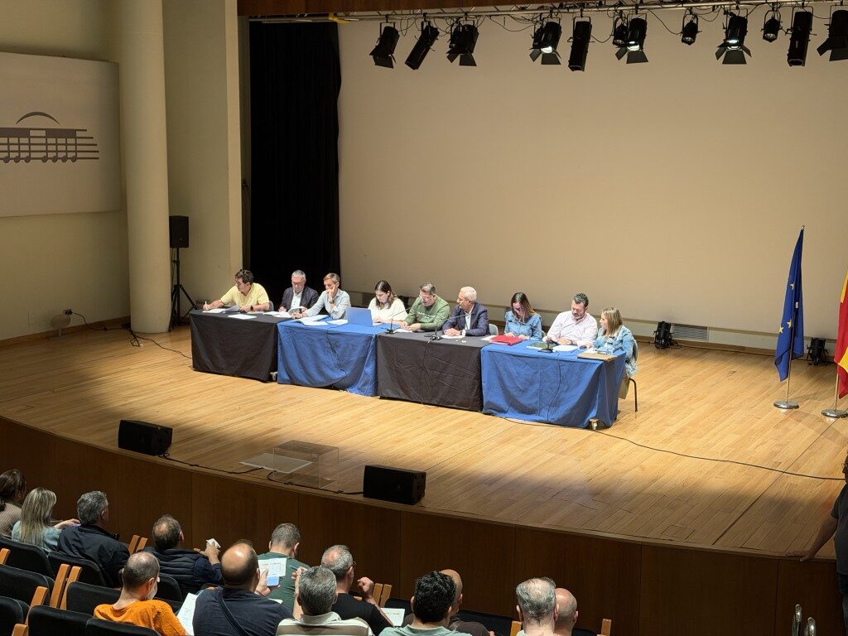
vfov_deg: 30.3
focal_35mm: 48
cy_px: 318
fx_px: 1176
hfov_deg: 39.7
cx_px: 424
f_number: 1.78
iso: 200
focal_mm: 6.76
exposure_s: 1/50
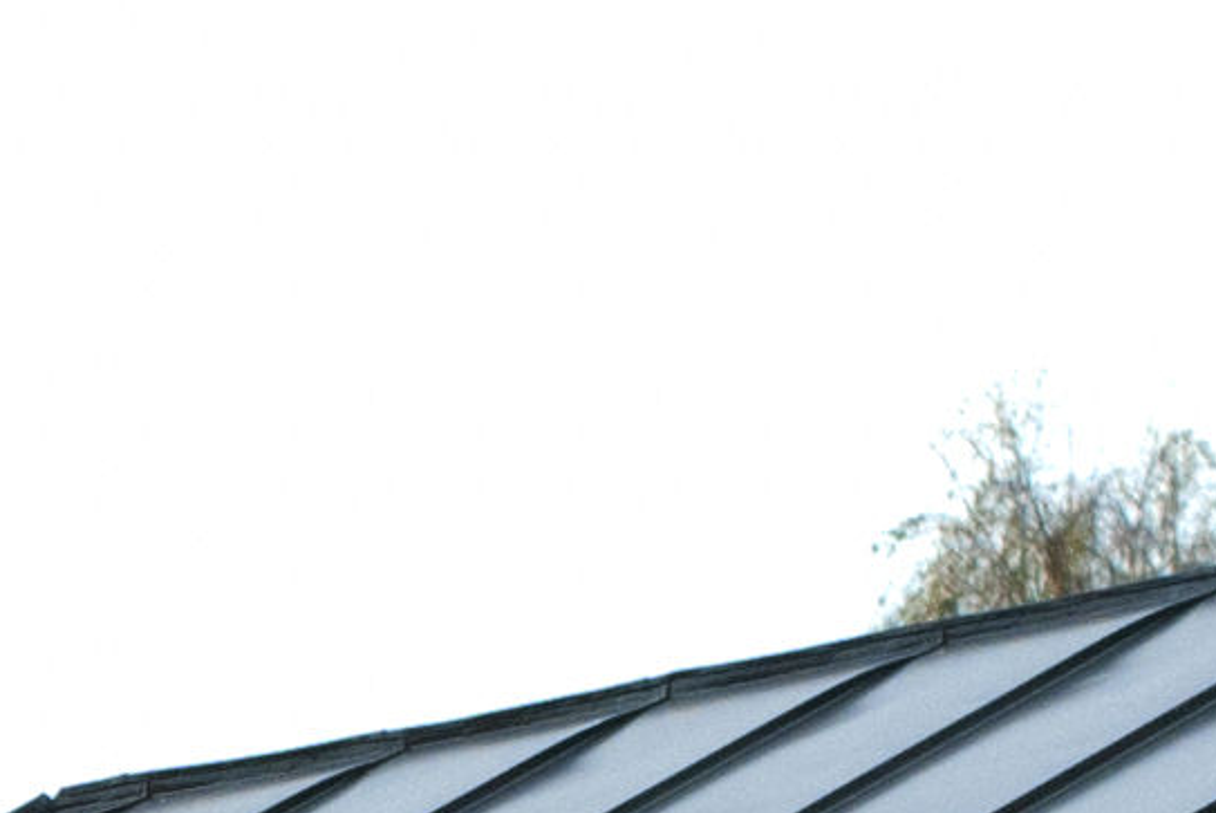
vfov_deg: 2.5
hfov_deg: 3.8
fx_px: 18085
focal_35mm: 535
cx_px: -1959
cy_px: 2358
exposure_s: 1/500
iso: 800
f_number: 5
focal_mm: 50
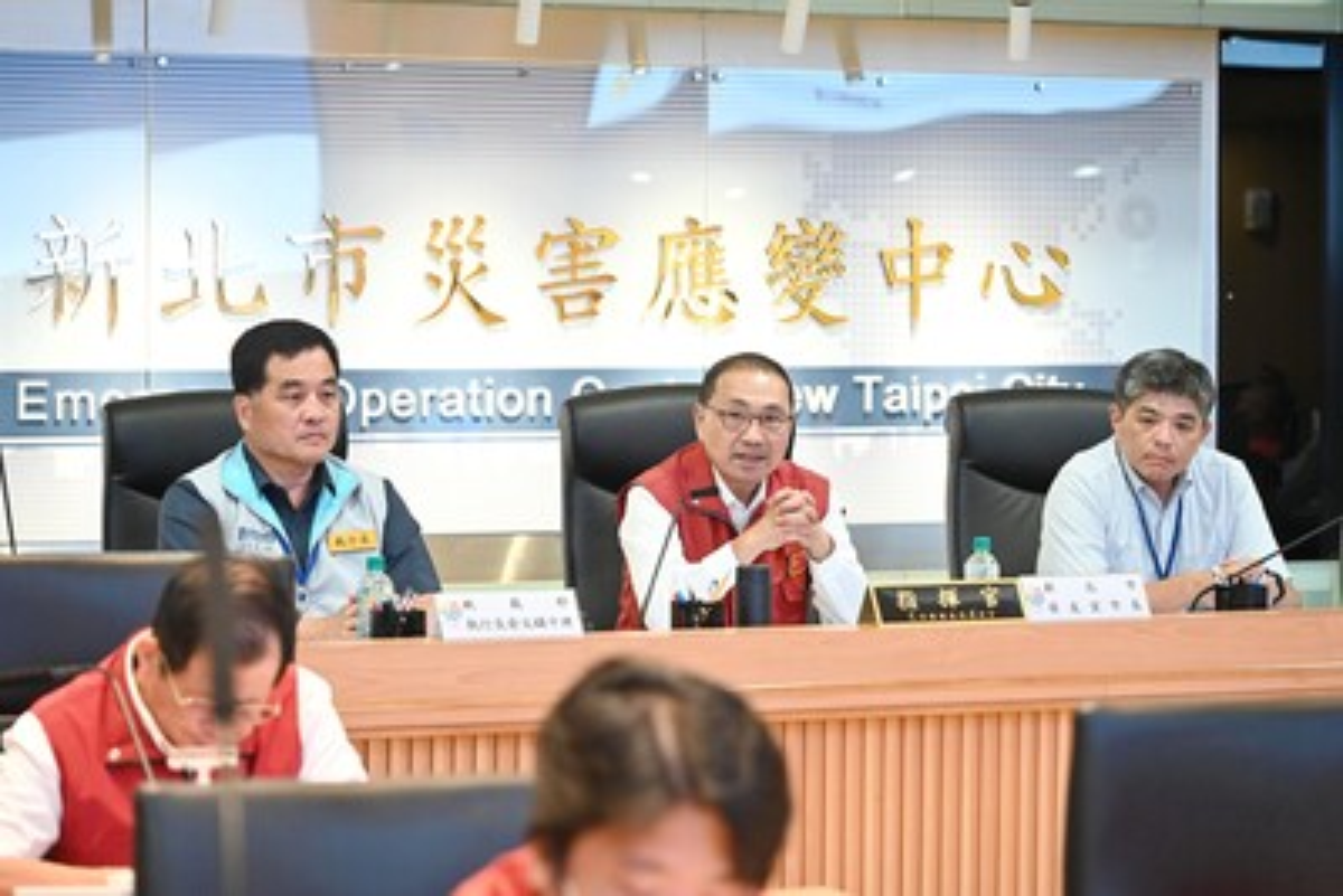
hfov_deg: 19.4
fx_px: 3918
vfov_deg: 13.1
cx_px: 672
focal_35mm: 105
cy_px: 448
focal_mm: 105
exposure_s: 1/125
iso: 2200
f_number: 4
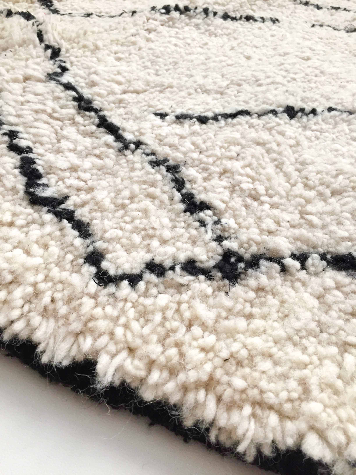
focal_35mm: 29
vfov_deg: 61.7
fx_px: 398
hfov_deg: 48.2
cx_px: 178
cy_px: 238
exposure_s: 1/35
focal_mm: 4.15
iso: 125
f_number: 2.2
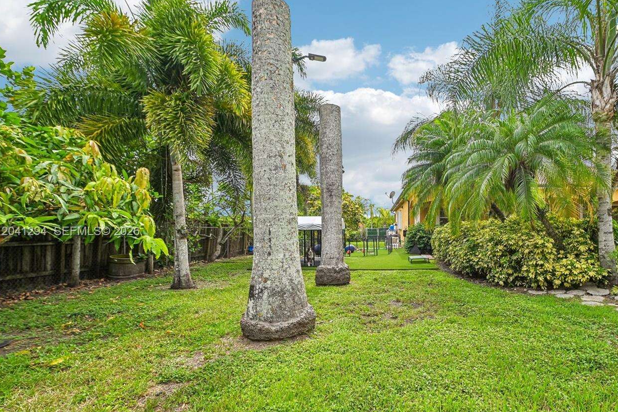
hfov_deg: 88.4
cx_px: 383
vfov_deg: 67.1
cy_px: 232
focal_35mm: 18
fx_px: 309
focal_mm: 14
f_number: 6.3
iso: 100
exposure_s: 1/250
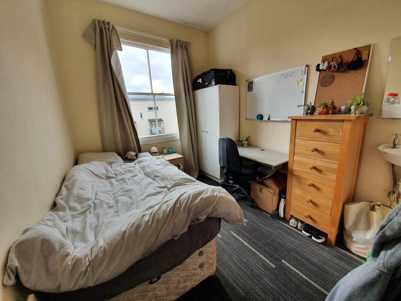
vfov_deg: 89.9
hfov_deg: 106.2
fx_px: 151
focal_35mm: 13
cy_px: 150
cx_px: 200
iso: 50
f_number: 2.2
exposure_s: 1/123
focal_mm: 1.8
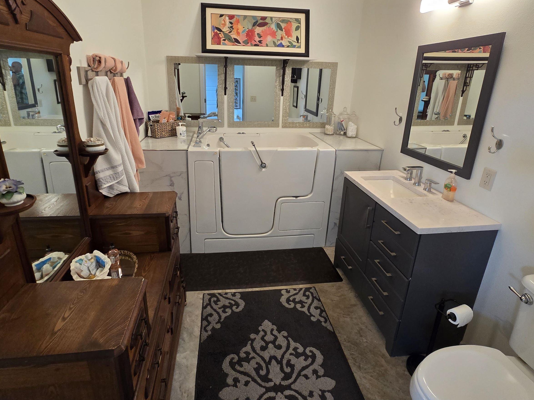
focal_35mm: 17
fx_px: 262
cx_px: 258
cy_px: 170
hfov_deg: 91.0
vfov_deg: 74.3
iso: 250
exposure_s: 1/60
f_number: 2.2
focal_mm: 2.2
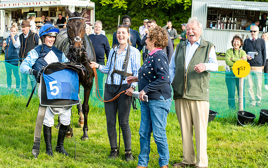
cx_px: 108
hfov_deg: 27.8
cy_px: 83
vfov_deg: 17.6
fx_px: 541
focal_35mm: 74
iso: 200
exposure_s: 1/320
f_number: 5
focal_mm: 50
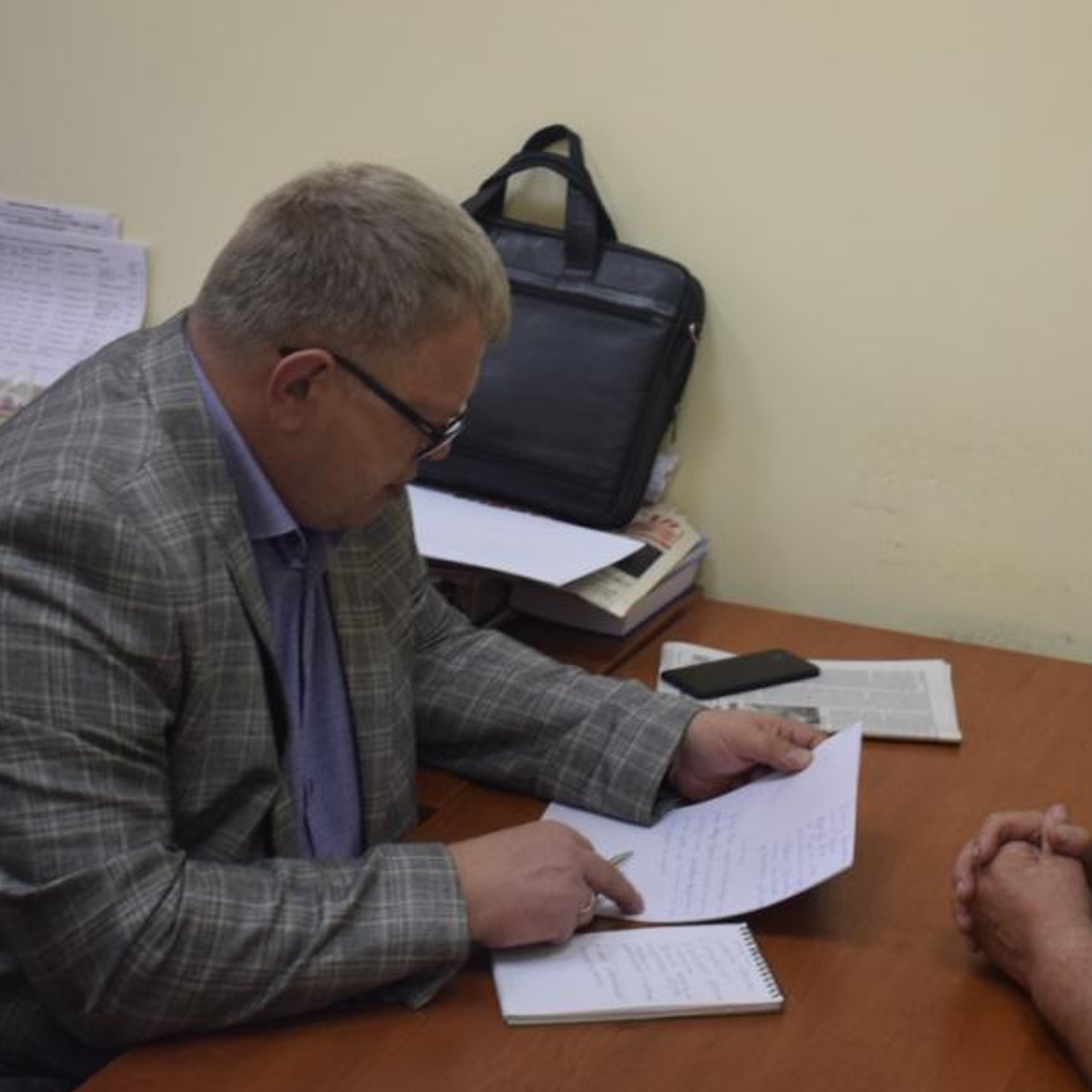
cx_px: 795
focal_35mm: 57
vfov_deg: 30.0
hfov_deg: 29.7
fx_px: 2034
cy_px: 499
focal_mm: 26
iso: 560
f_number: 4
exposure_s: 1/60
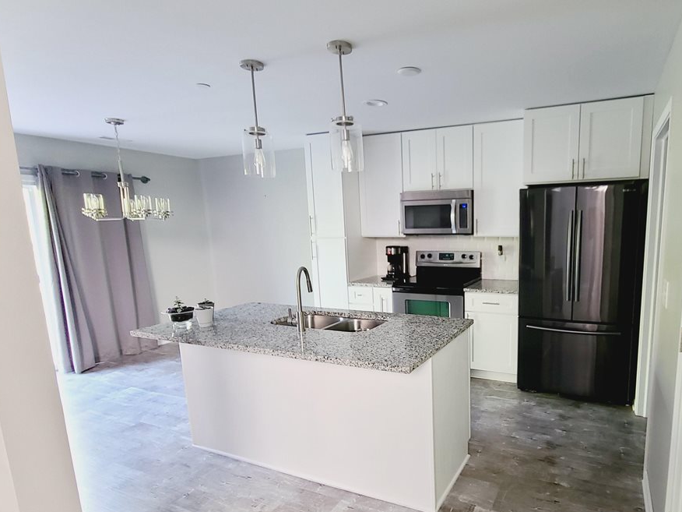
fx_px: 374
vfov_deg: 68.2
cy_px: 299
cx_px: 438
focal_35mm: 19
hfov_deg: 82.6
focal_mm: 2.2
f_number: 2.2
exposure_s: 1/33
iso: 400
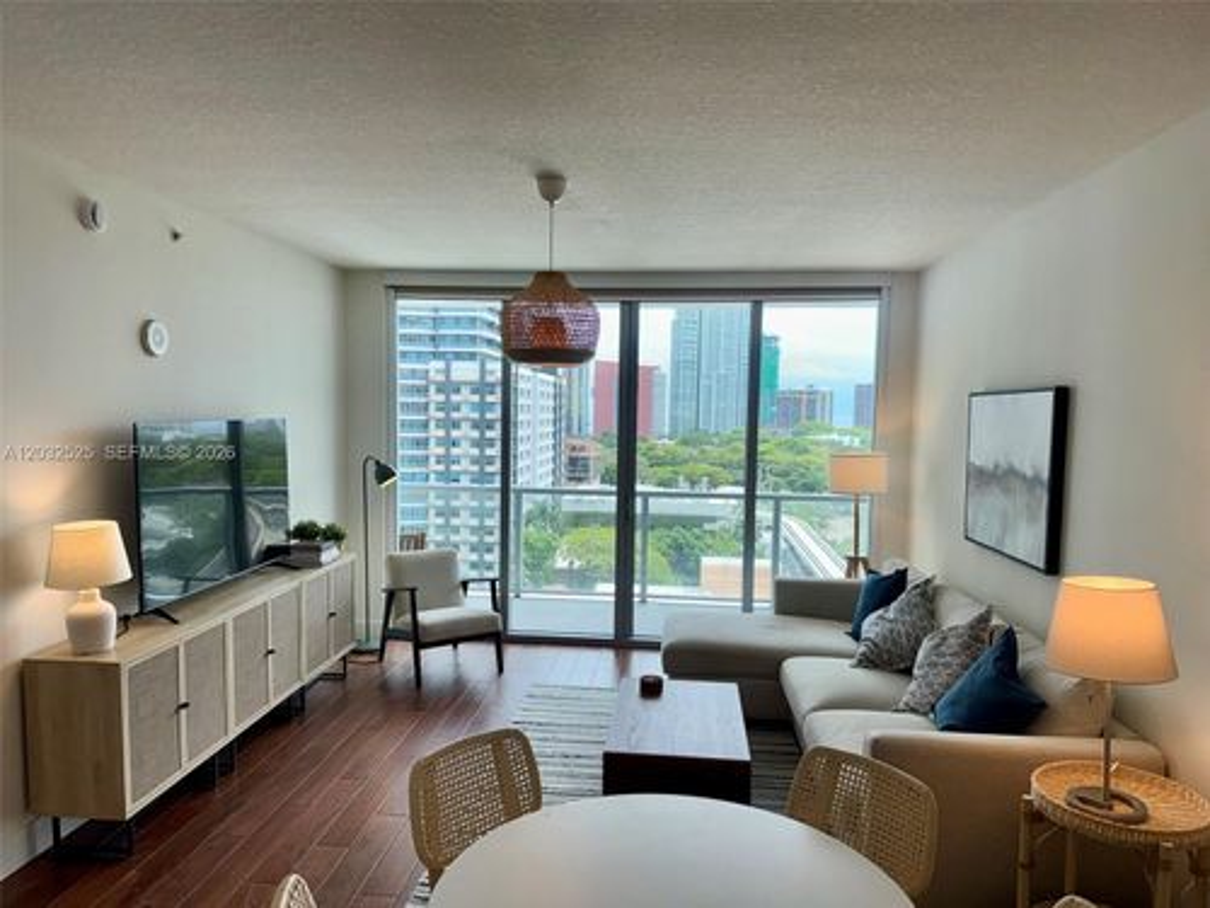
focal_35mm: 24
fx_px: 839
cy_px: 454
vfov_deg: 56.8
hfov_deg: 71.6
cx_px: 605
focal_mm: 6.76
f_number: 1.78
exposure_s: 1/1026
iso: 100
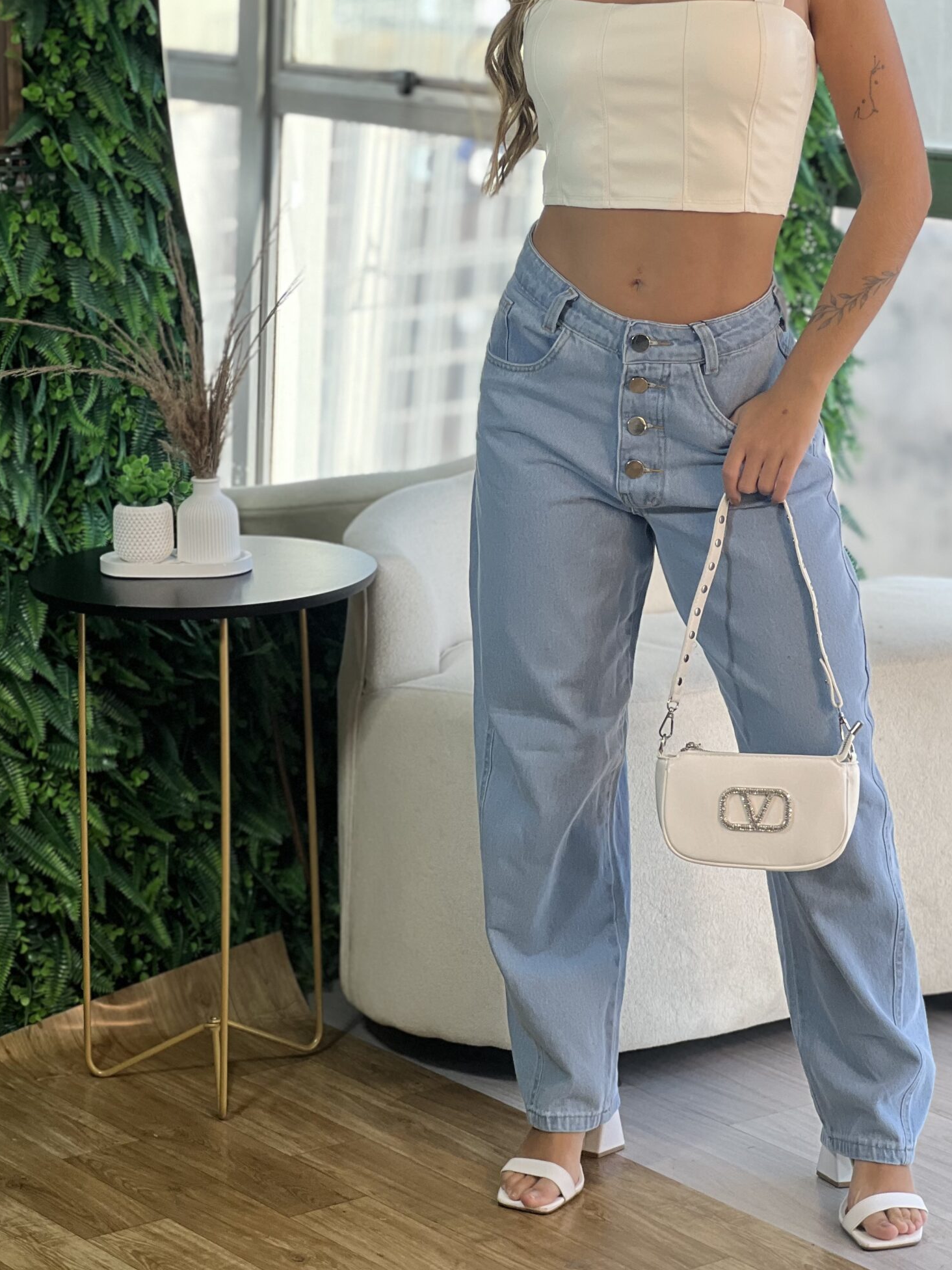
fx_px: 3704
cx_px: 612
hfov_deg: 14.6
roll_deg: -0.1
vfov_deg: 19.4
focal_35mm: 101
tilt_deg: -7.7
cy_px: 448
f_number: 2.8
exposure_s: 1/120
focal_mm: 9
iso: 50
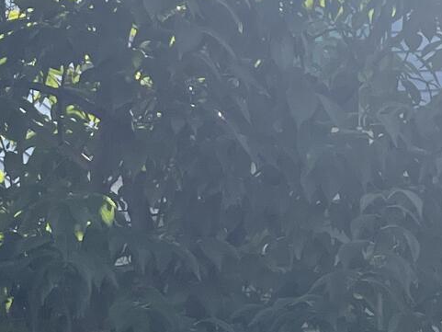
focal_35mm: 156
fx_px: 1992
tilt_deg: +10.6
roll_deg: +0.6
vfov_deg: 9.4
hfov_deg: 12.2
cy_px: 350
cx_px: 628
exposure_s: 1/1323
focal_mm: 5.1
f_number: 1.6
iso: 32
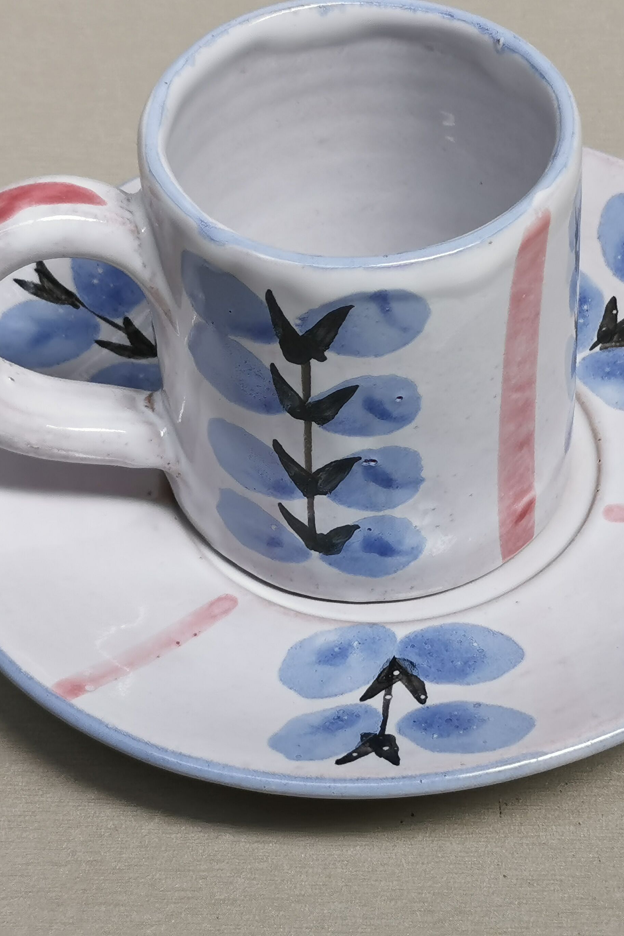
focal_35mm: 107
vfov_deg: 19.1
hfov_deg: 12.8
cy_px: 467
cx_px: 356
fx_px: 2782
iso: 50
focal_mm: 5.58
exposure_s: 1/273
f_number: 1.8
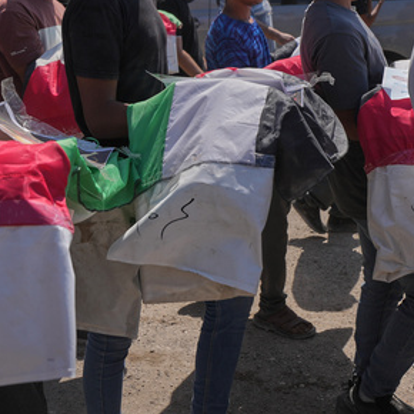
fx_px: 702
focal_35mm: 52
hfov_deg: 32.8
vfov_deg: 31.2
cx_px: 178
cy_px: 33
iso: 100
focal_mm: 17.3
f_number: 2.8
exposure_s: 1/4000
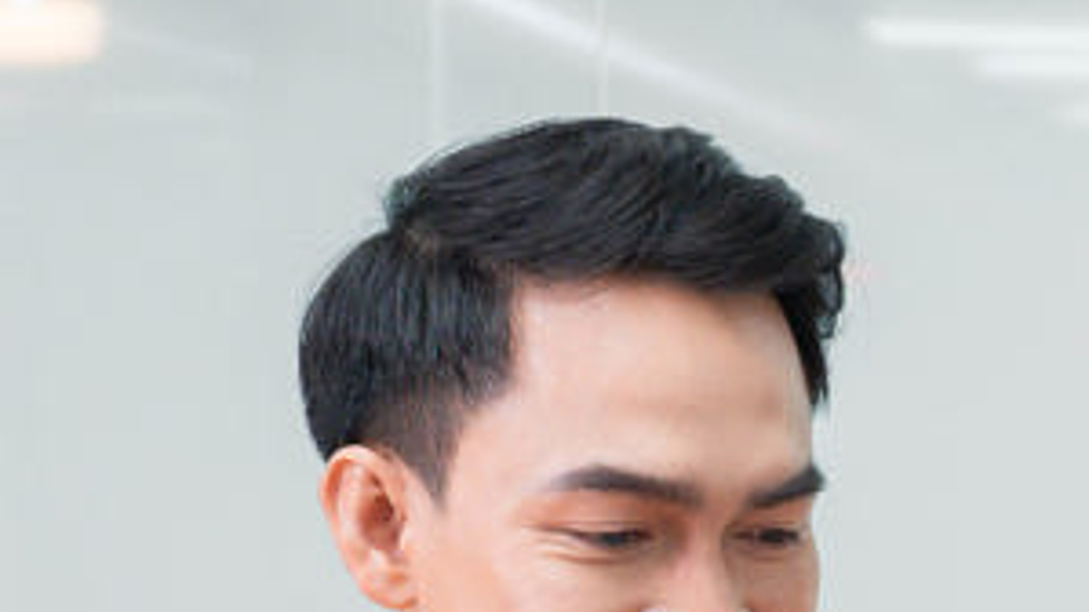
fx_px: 5831
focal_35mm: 202
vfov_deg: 6.0
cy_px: 832
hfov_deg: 10.3
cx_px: 1701
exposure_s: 1/160
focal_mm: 39
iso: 1000
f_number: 5
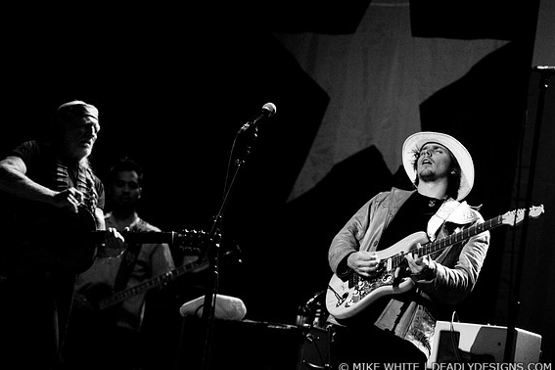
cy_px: 186
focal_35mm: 132
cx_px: 273
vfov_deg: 10.4
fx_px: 2035
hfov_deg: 15.5
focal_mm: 86
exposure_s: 1/160
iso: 800
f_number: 3.2
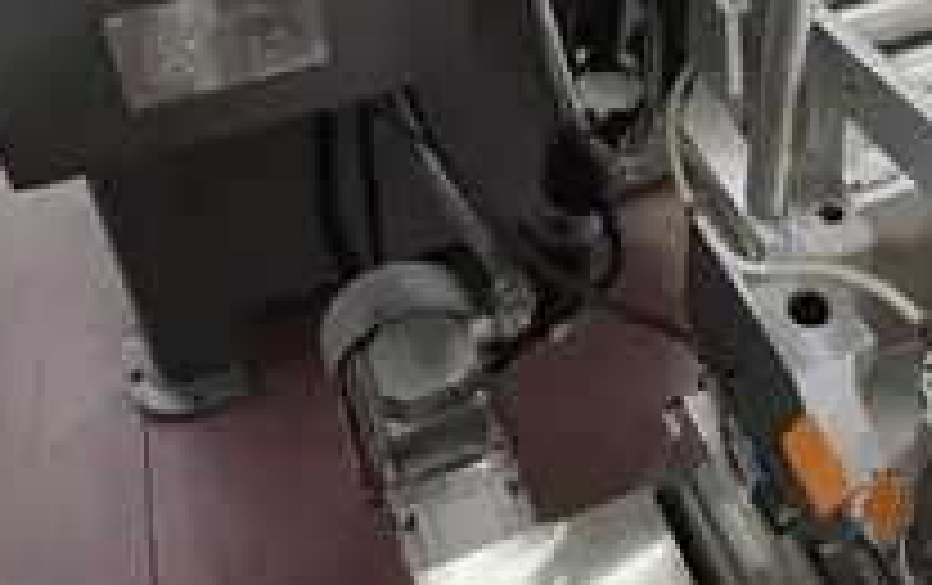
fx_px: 1195
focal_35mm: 47
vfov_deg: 26.1
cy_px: 0
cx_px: 617
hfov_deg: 42.1
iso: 500
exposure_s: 1/120
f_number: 1.7
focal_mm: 6.3
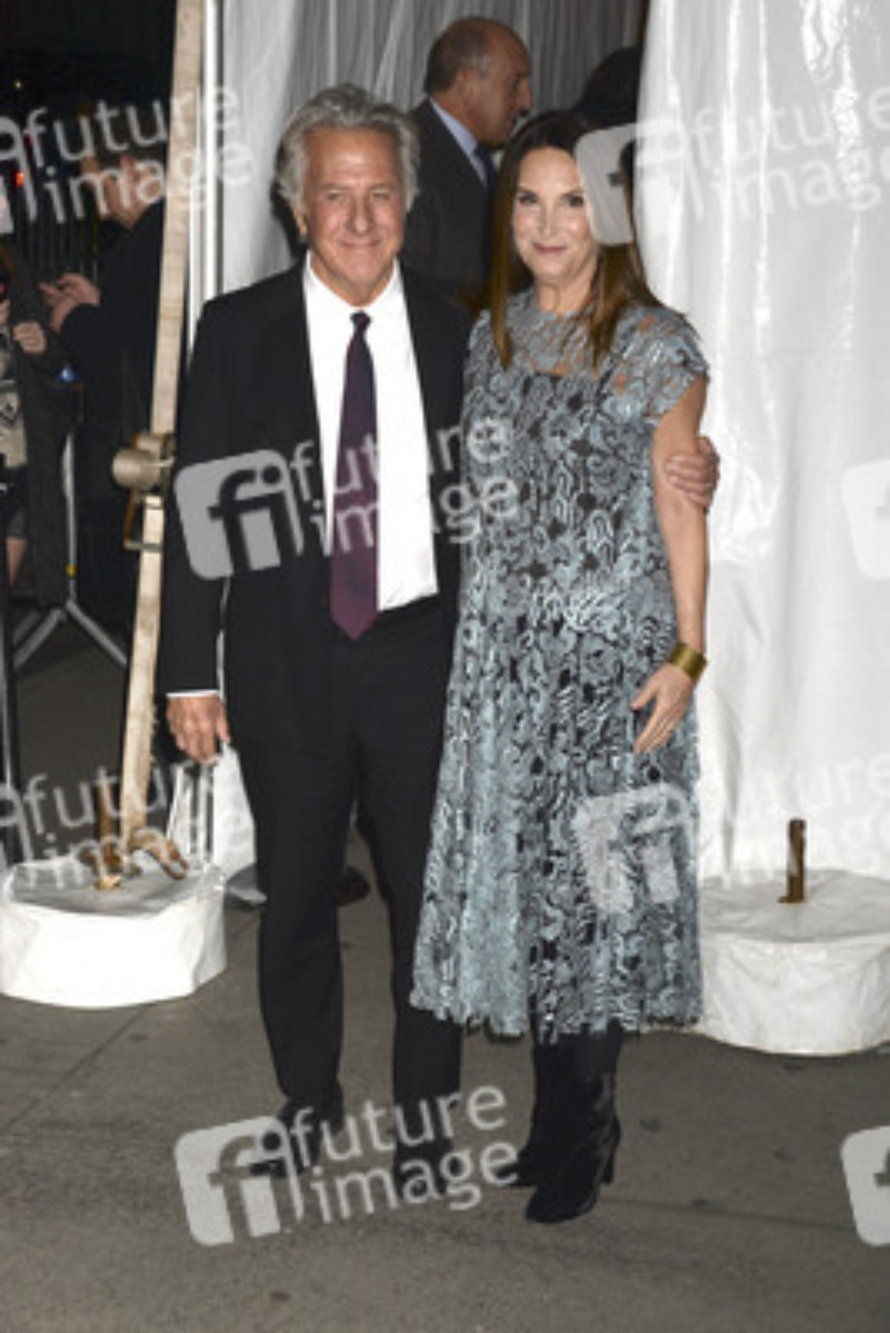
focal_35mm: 65
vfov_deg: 30.9
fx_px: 2408
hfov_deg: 20.9
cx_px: 445
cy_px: 666
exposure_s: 1/250
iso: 800
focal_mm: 65
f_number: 5.6
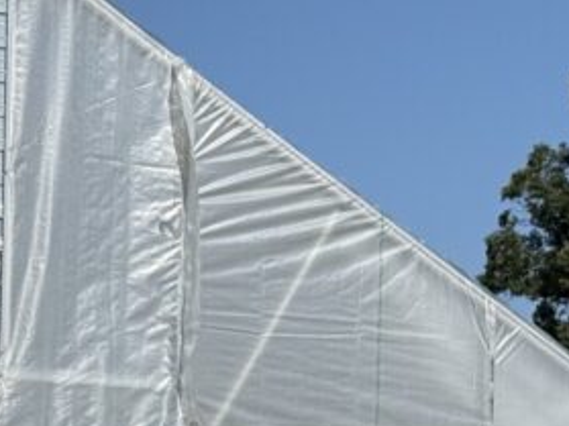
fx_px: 2892
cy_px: 781
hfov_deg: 11.2
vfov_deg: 8.1
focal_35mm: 176
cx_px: 151
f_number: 1.78
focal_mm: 6.76
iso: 64
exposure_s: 1/8772
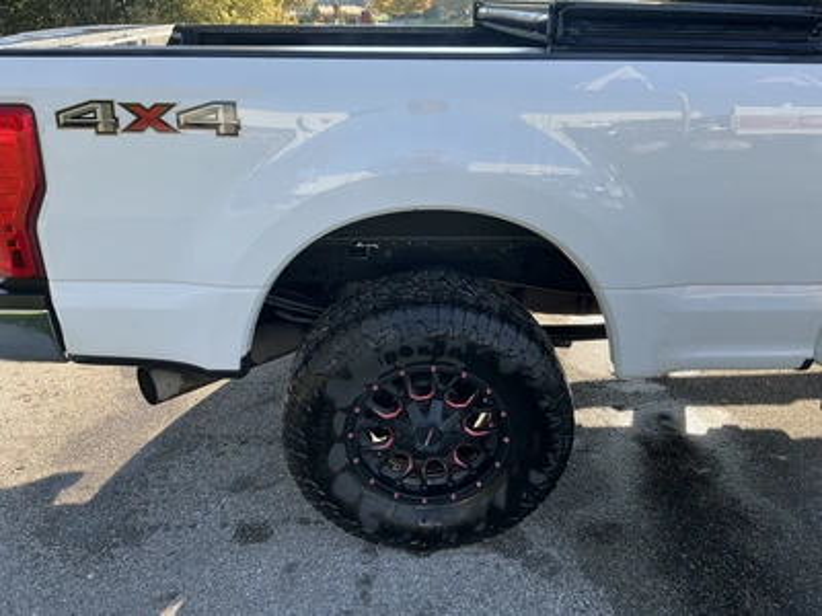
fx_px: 665
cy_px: 308
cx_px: 411
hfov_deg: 63.4
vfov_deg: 49.7
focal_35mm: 28
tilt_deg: -22.4
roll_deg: +0.0
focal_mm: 3
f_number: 1.8
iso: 25
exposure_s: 1/409
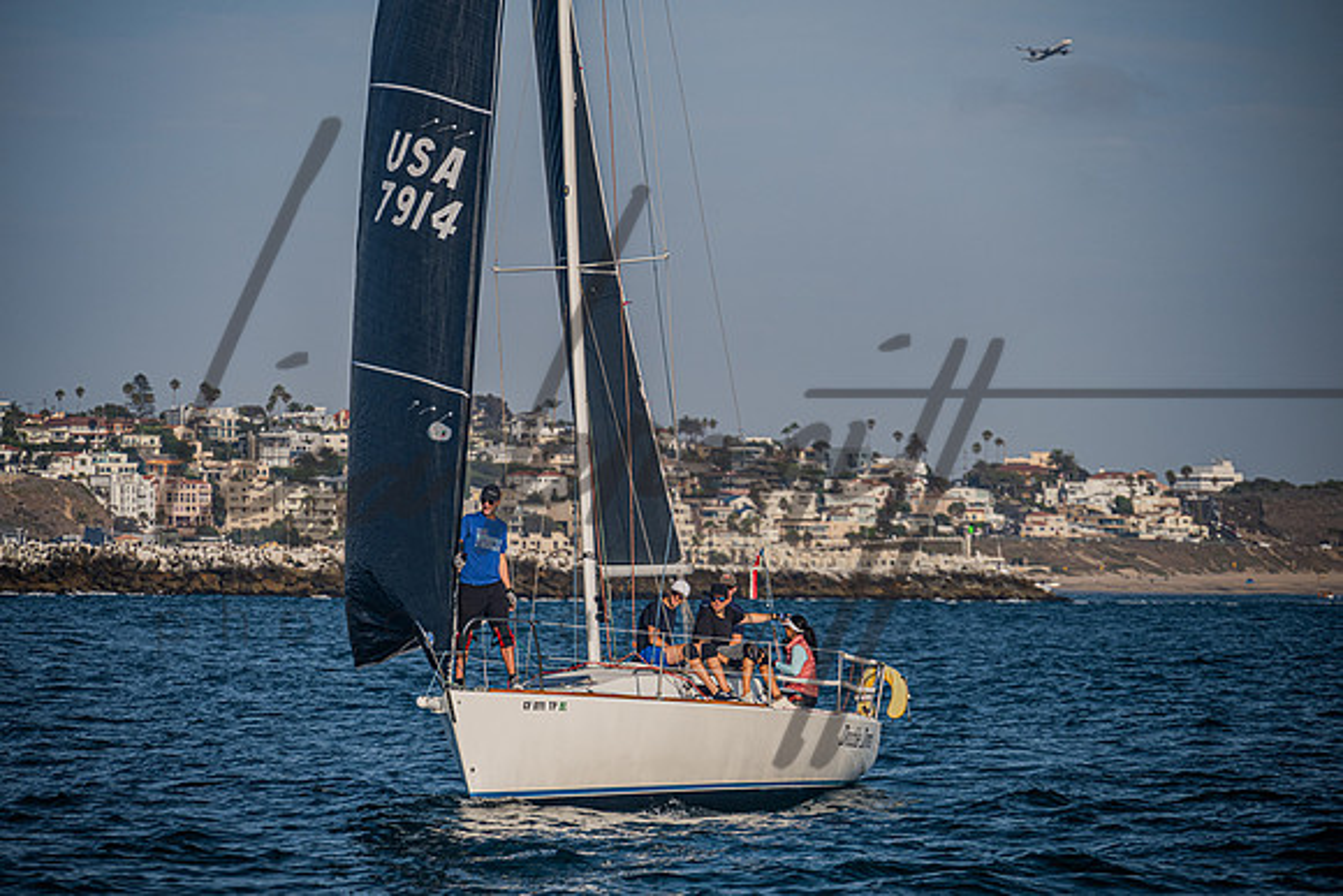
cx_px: 672
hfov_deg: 10.3
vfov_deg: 6.9
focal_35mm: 200
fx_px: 7463
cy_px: 448
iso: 400
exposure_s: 1/1250
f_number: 6.3
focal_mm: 200
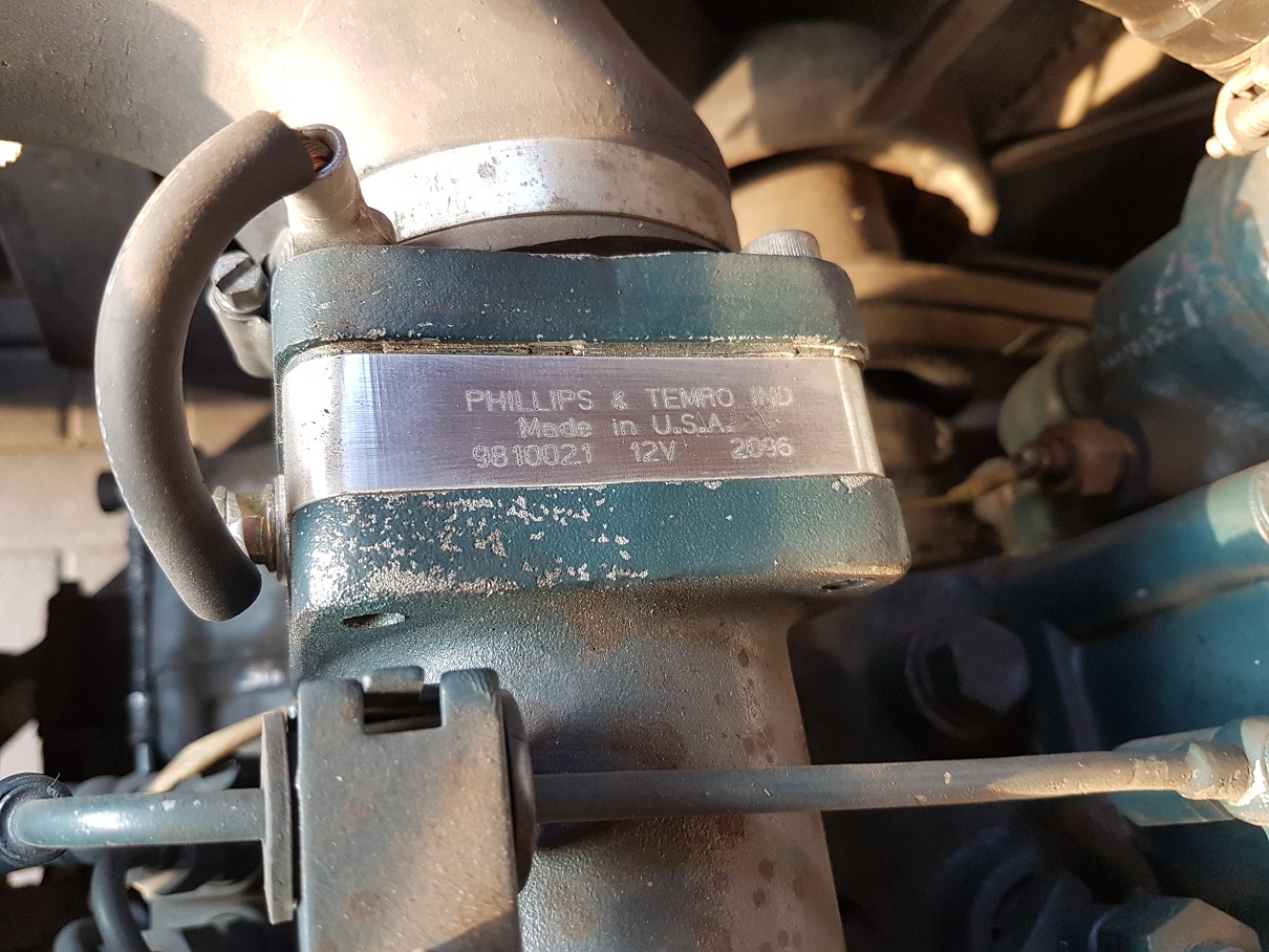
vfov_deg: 53.1
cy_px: 476
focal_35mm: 26
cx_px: 634
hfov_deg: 67.3
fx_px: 953
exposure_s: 1/50
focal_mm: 4.2
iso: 125
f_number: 1.7
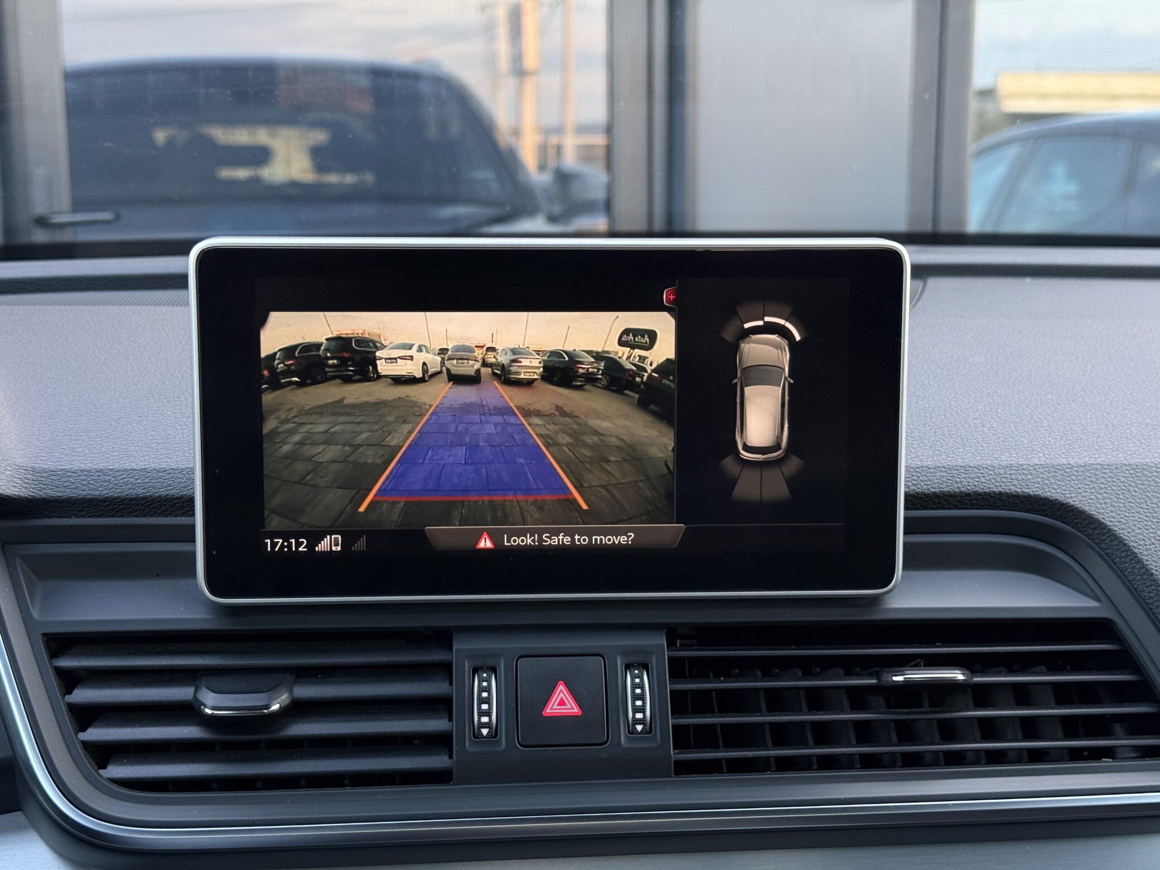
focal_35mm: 48
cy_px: 435
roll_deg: +0.7
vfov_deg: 30.3
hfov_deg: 39.7
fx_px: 1609
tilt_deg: -8.5
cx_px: 580
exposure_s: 1/71
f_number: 1.78
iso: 200
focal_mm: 6.76
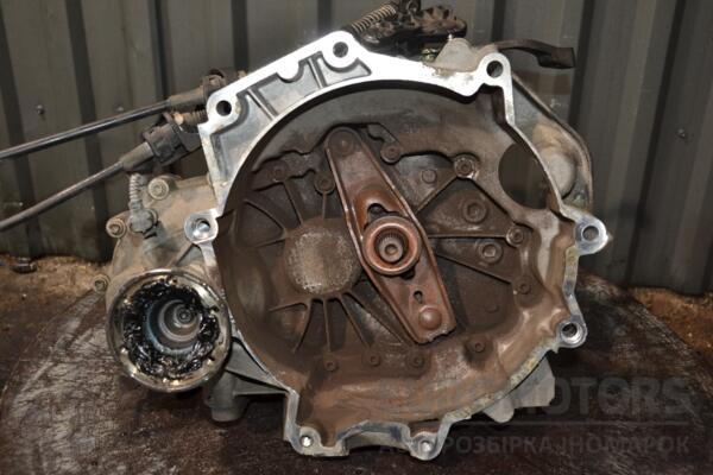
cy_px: 238
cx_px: 356
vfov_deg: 31.9
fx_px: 832
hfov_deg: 46.4
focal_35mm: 42
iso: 800
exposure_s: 1/60
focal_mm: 28
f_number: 5
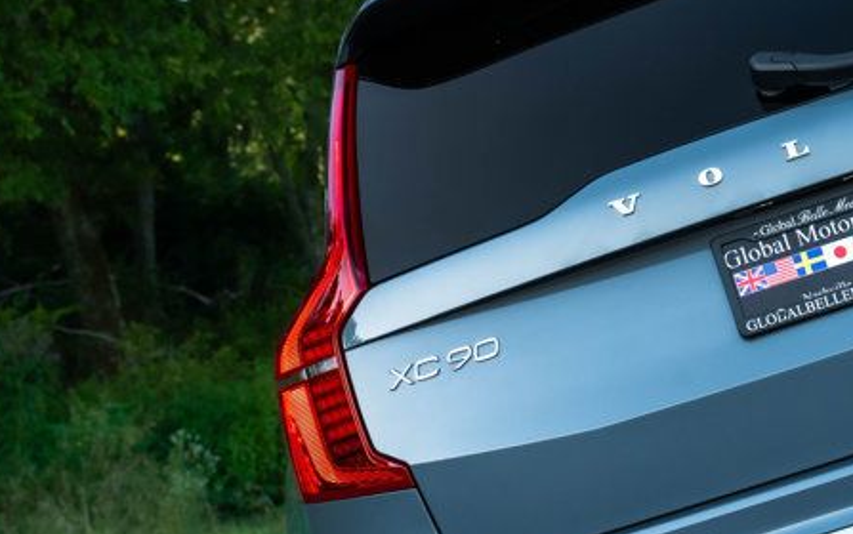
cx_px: 401
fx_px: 3559
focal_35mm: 153
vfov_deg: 8.6
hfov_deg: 13.7
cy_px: 299
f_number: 8
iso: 500
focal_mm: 70
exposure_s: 1/250
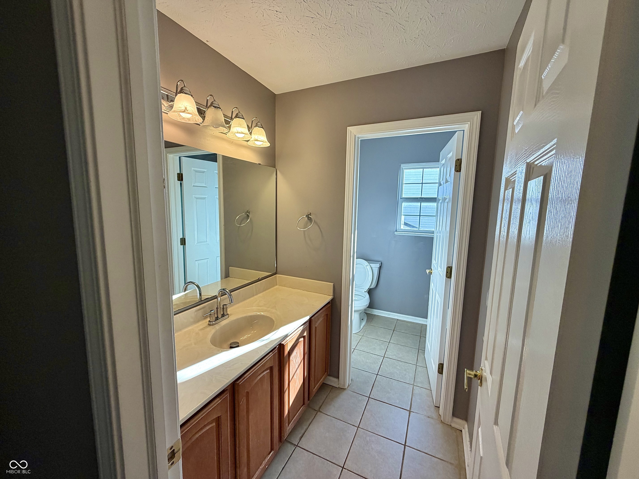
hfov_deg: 102.1
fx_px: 258
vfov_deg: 85.7
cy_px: 240
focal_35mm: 14
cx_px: 320
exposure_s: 1/120
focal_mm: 2.22
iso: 100
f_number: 2.2
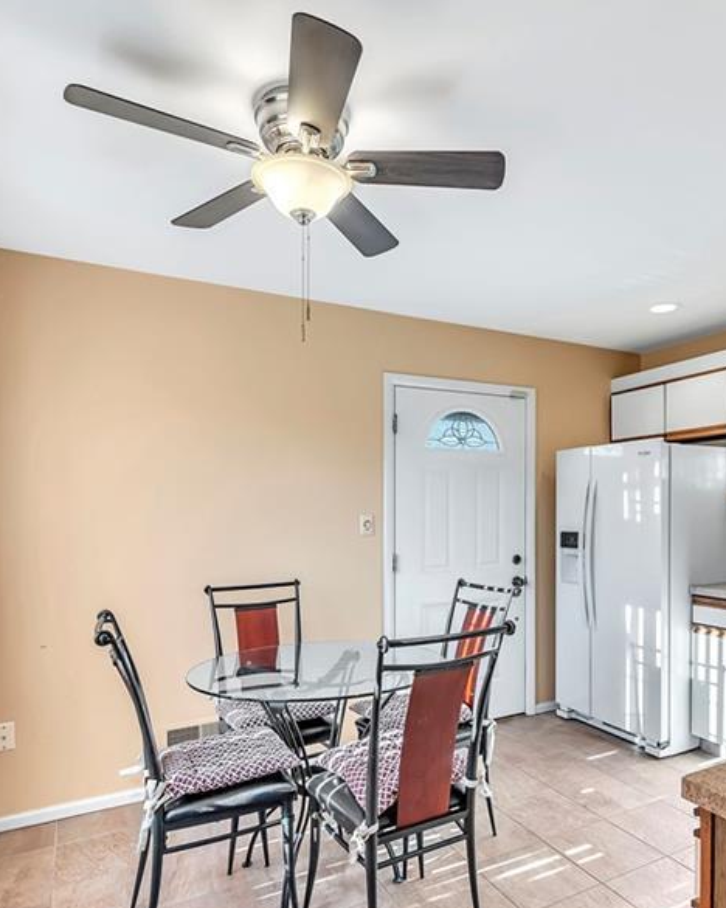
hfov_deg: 59.9
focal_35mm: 23
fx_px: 618
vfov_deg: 72.2
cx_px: 462
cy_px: 518
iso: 200
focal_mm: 14
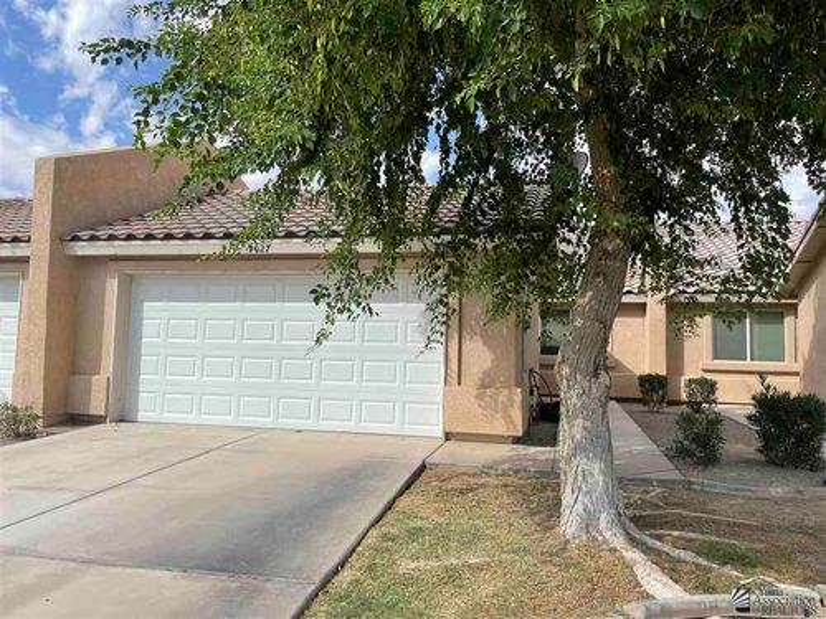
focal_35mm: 26
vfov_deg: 53.1
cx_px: 413
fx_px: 620
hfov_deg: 67.3
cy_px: 310
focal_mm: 4.2
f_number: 1.6
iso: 32
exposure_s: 1/3401
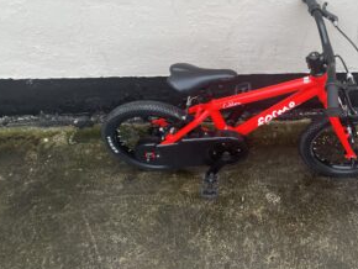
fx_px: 445
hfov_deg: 42.8
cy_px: 70
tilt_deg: -47.8
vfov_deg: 33.0
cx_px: 258
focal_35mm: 43
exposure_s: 1/121
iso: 100
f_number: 1.6
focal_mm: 4.2
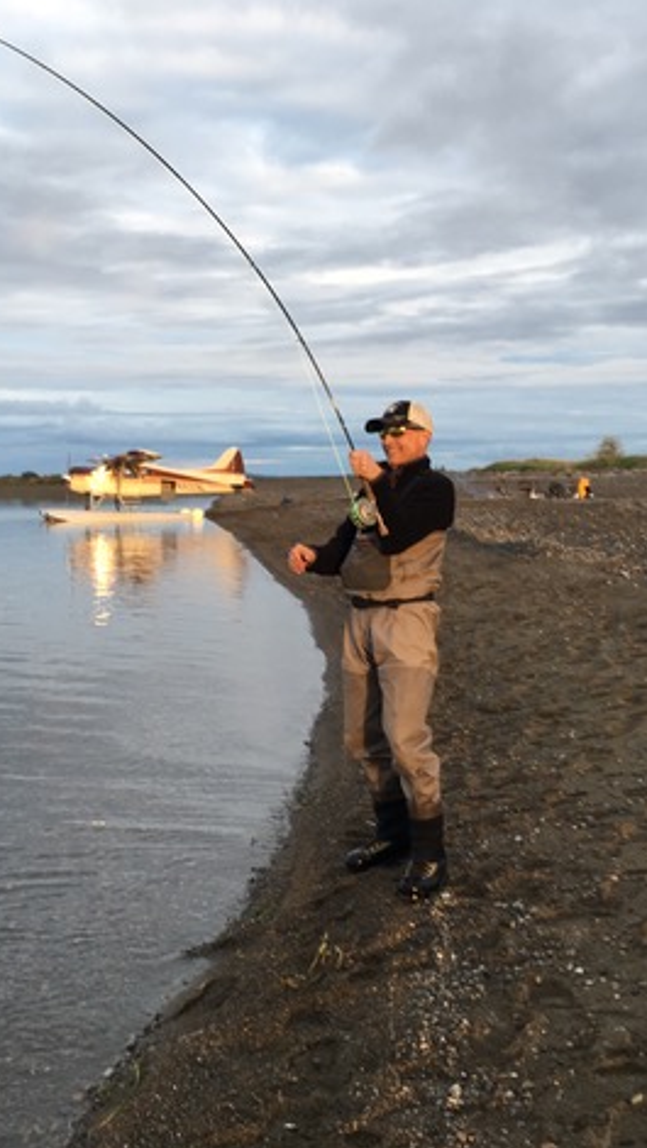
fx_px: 1309
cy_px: 567
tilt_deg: -5.3
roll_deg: +0.1
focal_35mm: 43
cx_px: 281
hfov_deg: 27.7
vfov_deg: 47.3
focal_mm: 4.15
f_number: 2.2
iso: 32
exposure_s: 1/120
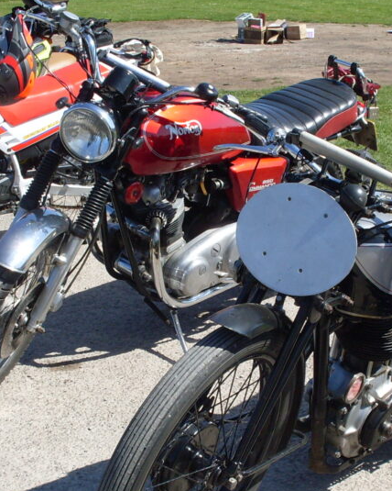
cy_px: 318
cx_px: 262
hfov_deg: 21.5
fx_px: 1030
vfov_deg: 26.6
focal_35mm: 71
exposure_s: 1/180
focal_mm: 6.3
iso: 80
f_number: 8.4
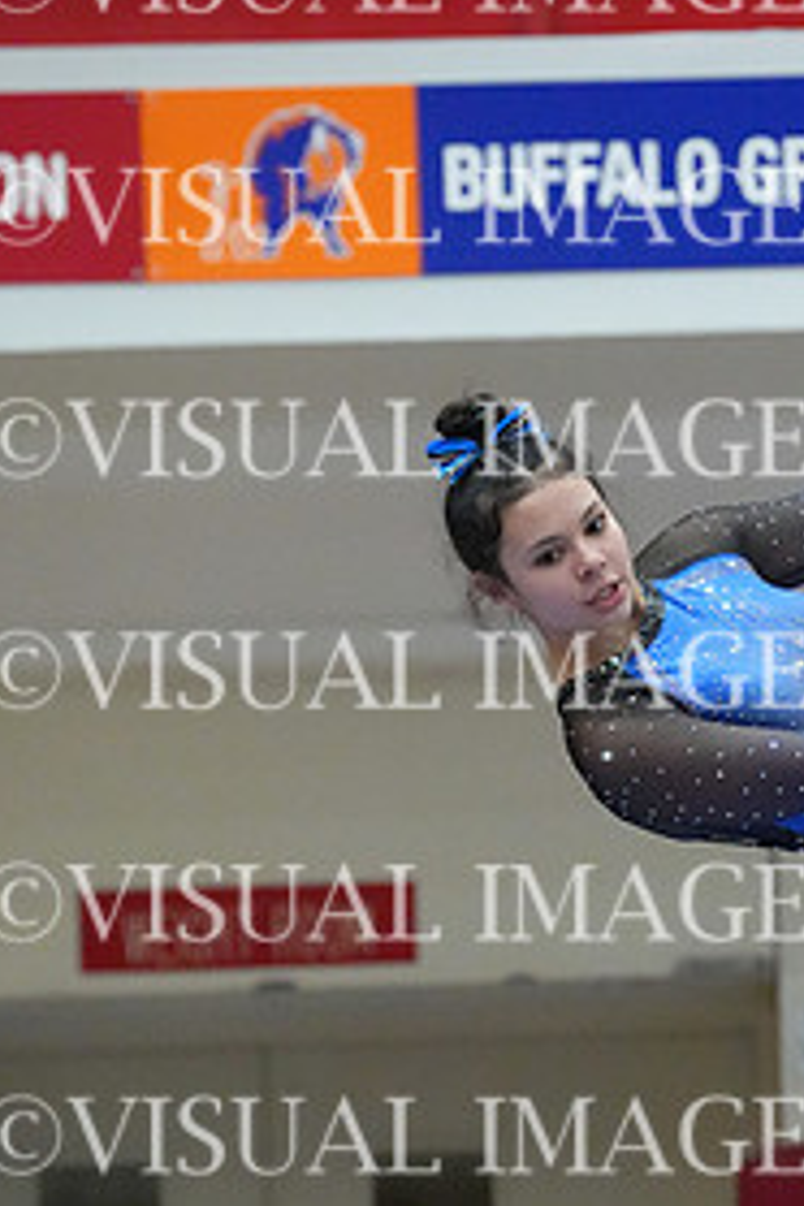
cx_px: 815
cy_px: 787
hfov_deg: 3.8
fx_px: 12059
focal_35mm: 360
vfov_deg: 5.7
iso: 16000
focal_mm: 173
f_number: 4
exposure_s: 1/1250
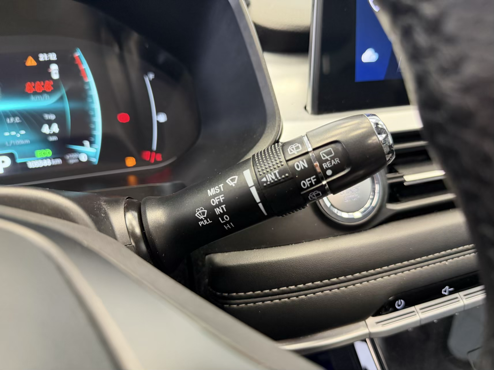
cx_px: 247
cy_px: 185
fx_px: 343
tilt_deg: -27.8
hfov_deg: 71.6
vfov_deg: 56.8
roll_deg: -0.6
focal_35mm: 24
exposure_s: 1/60
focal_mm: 6.76
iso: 500
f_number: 1.78
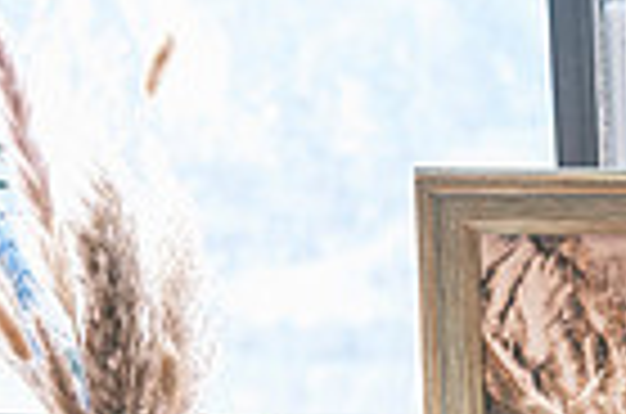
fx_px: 1960
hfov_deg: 17.3
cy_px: 709
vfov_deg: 11.3
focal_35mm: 113
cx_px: 748
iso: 640
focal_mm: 18
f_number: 2.2
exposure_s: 1/250
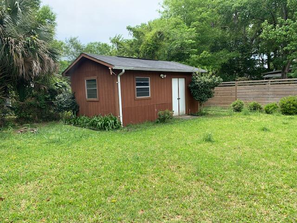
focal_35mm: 26
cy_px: 112
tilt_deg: -6.6
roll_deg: +1.3
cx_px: 148
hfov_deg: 67.3
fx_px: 223
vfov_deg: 53.1
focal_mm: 4.25
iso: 25
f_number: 1.8
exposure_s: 1/829
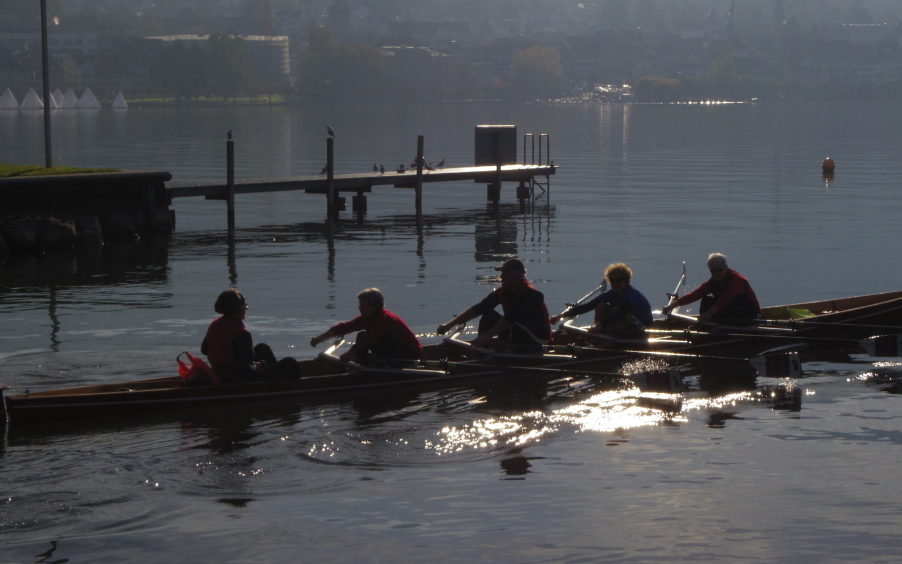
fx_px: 1868
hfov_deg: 27.1
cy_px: 259
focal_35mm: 76
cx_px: 454
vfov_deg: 17.2
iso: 125
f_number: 7.1
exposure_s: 1/2000
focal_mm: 12.8
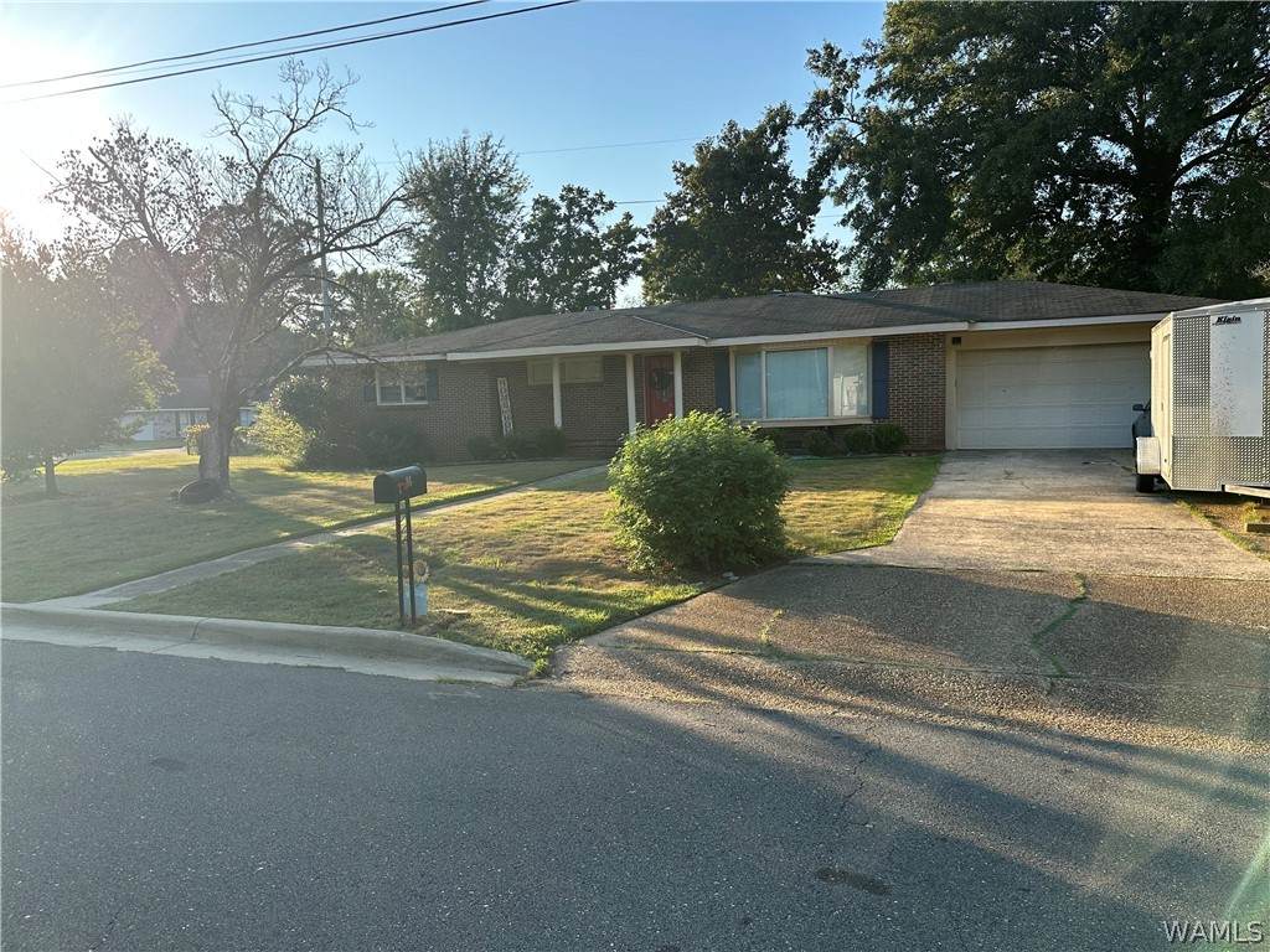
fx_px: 881
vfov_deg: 56.8
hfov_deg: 71.6
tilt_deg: -3.6
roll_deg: +1.3
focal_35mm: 24
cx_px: 635
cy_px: 476
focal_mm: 6.86
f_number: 1.78
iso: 80
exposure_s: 1/1144
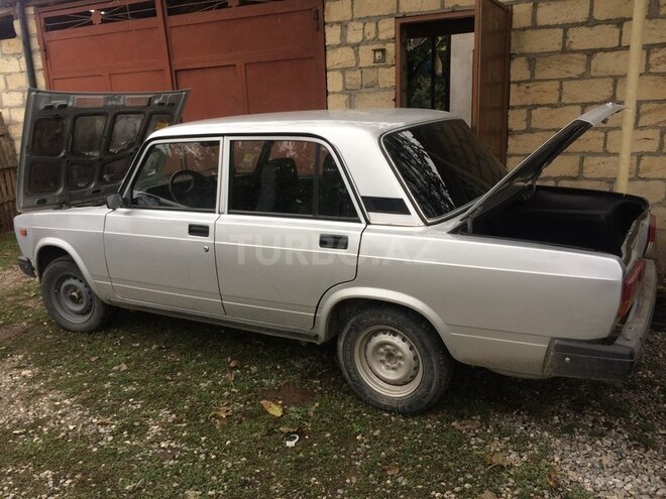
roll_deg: +0.6
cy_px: 250
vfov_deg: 48.2
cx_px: 333
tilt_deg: -14.0
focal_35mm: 29
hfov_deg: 61.7
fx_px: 558
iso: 50
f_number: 2.2
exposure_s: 1/100
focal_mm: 4.15
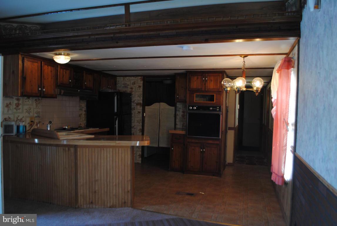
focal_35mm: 27
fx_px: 253
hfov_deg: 67.3
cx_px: 168
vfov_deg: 48.1
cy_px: 113
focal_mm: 18
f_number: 3.5
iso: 280
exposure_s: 1/30
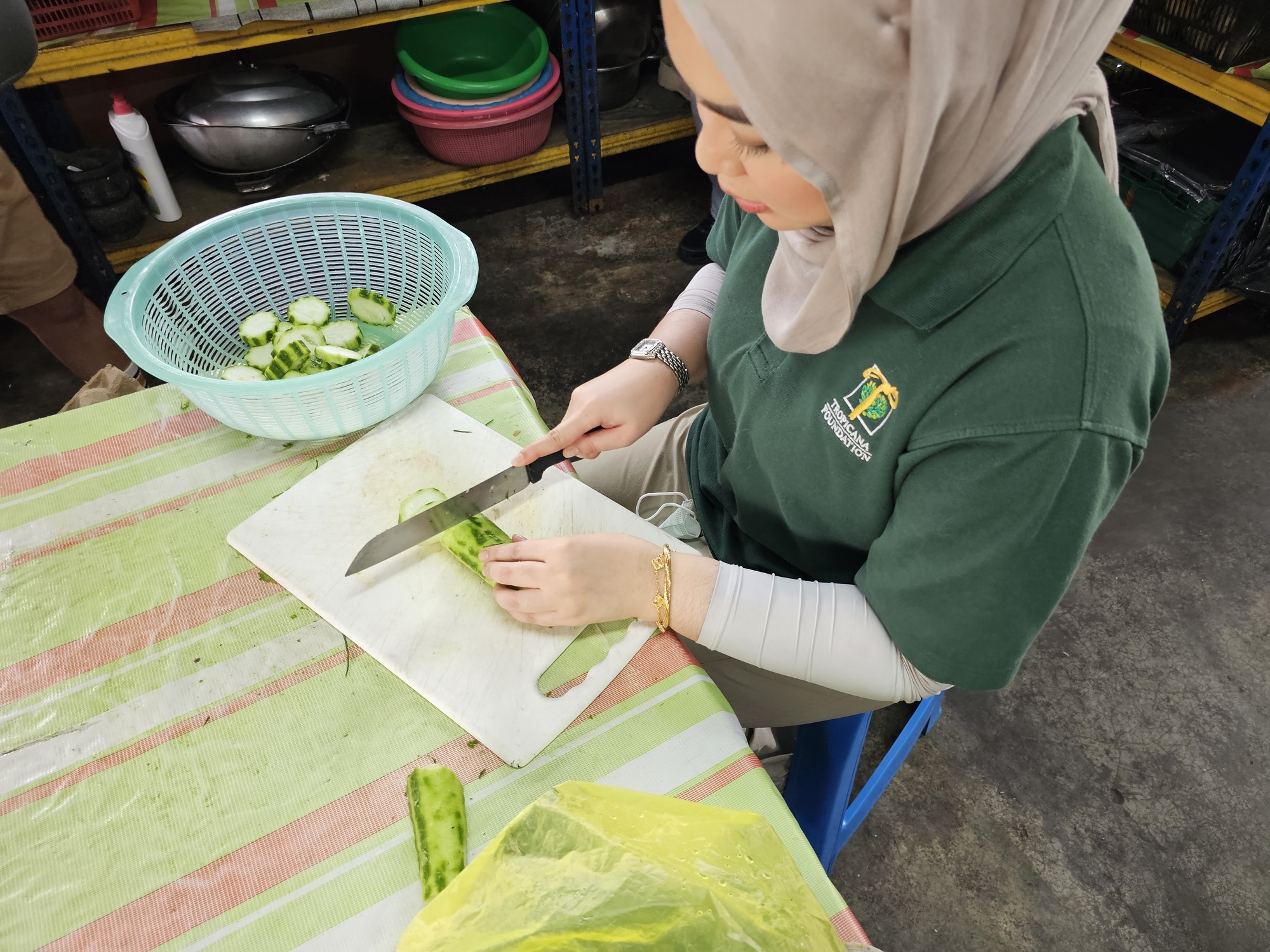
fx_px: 844
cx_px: 635
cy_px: 476
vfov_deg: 58.9
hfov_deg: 73.9
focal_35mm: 23
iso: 250
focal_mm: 6.3
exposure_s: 1/100
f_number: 1.7
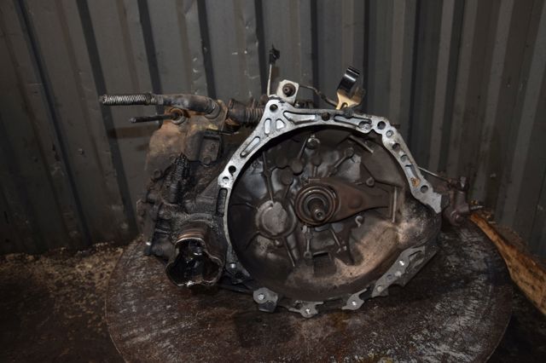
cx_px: 273
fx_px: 477
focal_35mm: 32
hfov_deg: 59.5
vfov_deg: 41.7
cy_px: 182
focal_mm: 21
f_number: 5
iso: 800
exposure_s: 1/60
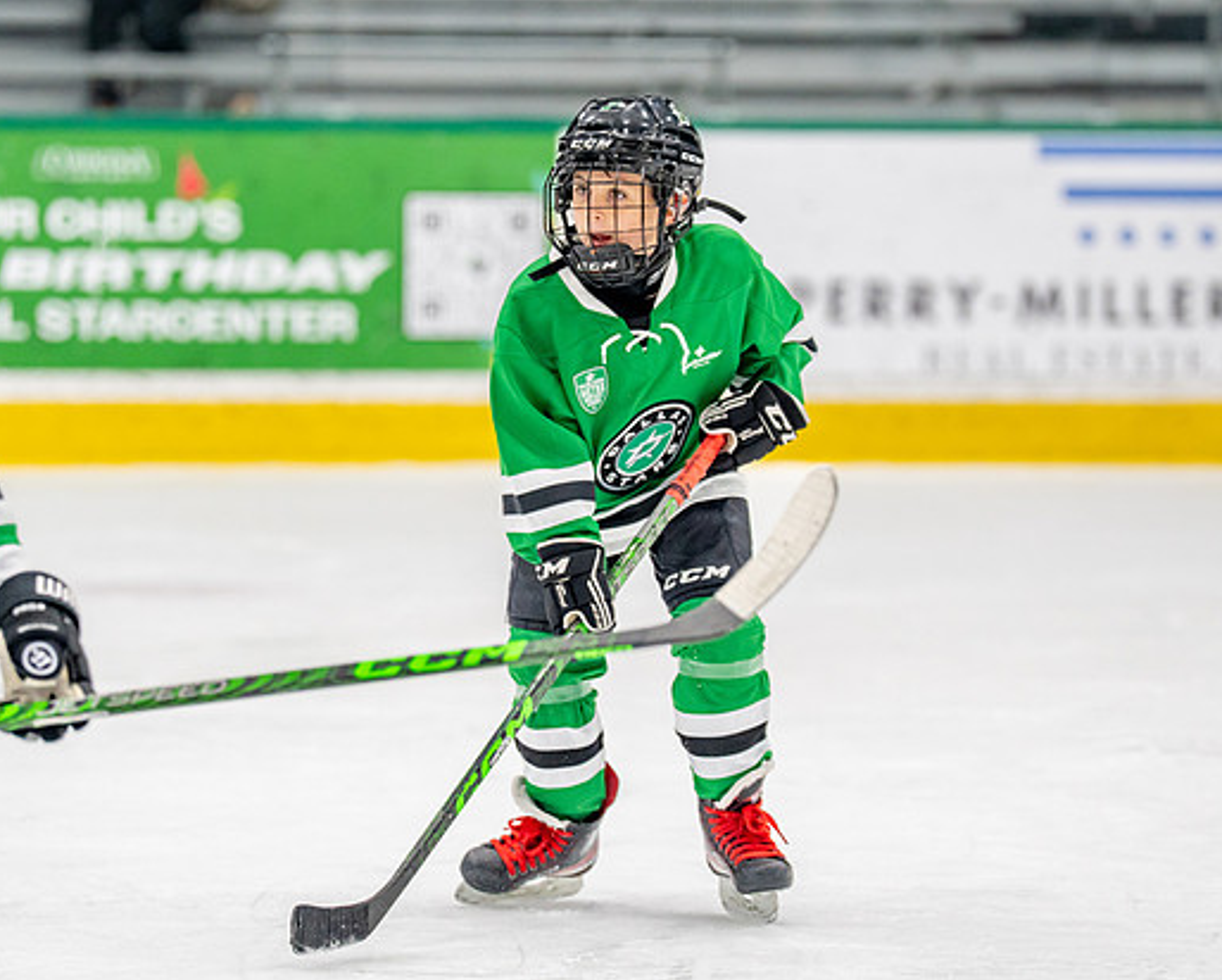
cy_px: 433
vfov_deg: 6.6
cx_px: 676
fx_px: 8506
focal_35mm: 235
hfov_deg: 8.2
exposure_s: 1/1250
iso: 1000
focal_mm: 151
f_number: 2.8
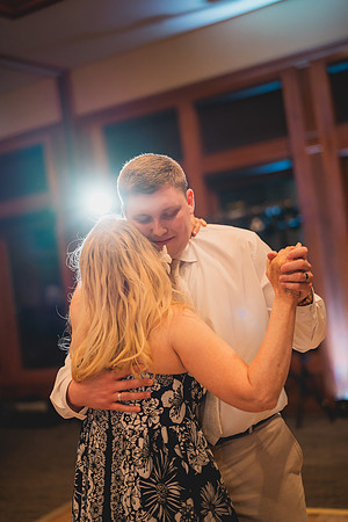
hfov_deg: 27.0
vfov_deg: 39.6
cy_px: 261
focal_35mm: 50
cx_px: 174
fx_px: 725
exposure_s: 1/400
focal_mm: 50
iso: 1250
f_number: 1.4
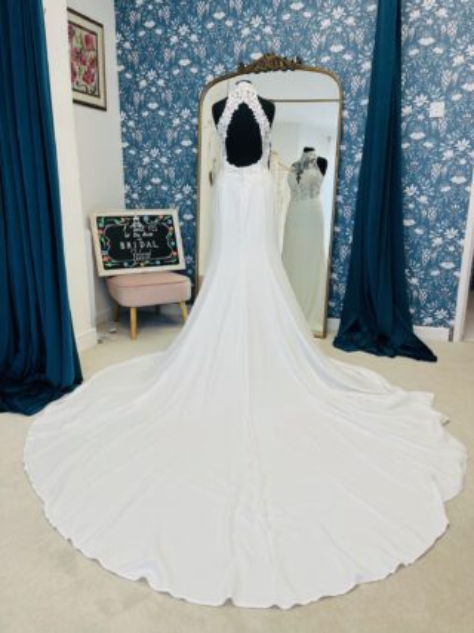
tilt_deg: -14.9
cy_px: 316
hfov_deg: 53.0
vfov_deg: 67.3
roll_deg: +0.2
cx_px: 237
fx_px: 475
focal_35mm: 26
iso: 40
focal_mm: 5.1
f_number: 1.6
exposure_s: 1/100
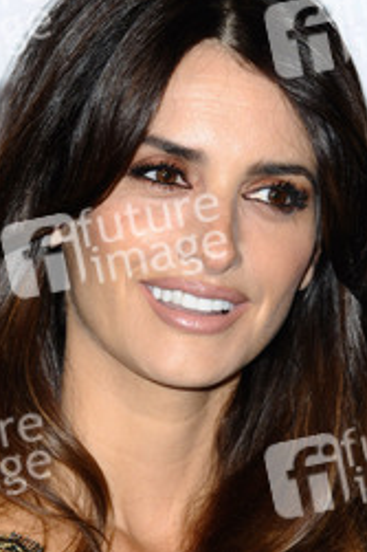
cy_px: 356
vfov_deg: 7.2
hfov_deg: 4.8
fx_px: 4394
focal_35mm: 287
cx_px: 179
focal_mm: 120
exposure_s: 1/250
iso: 320
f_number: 5
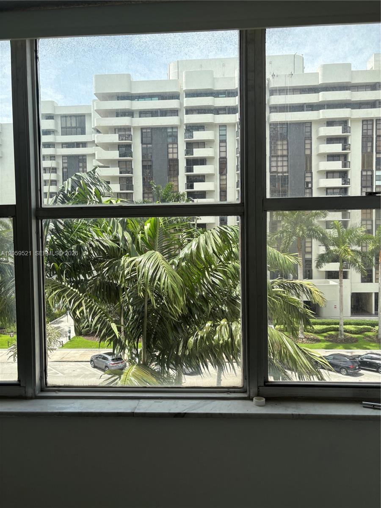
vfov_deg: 67.3
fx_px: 382
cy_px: 254
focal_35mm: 26
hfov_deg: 53.1
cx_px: 190
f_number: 1.6
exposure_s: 1/987
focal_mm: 5.96
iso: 50
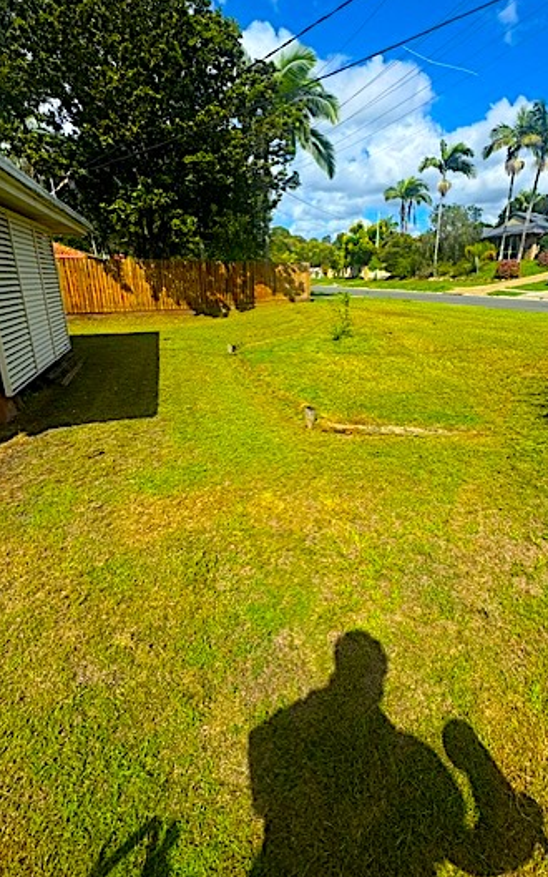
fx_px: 430
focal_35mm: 18
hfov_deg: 64.5
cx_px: 325
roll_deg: -0.2
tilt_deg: -17.2
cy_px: 405
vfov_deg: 90.9
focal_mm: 2.22
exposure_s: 1/2273
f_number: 2.2
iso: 40
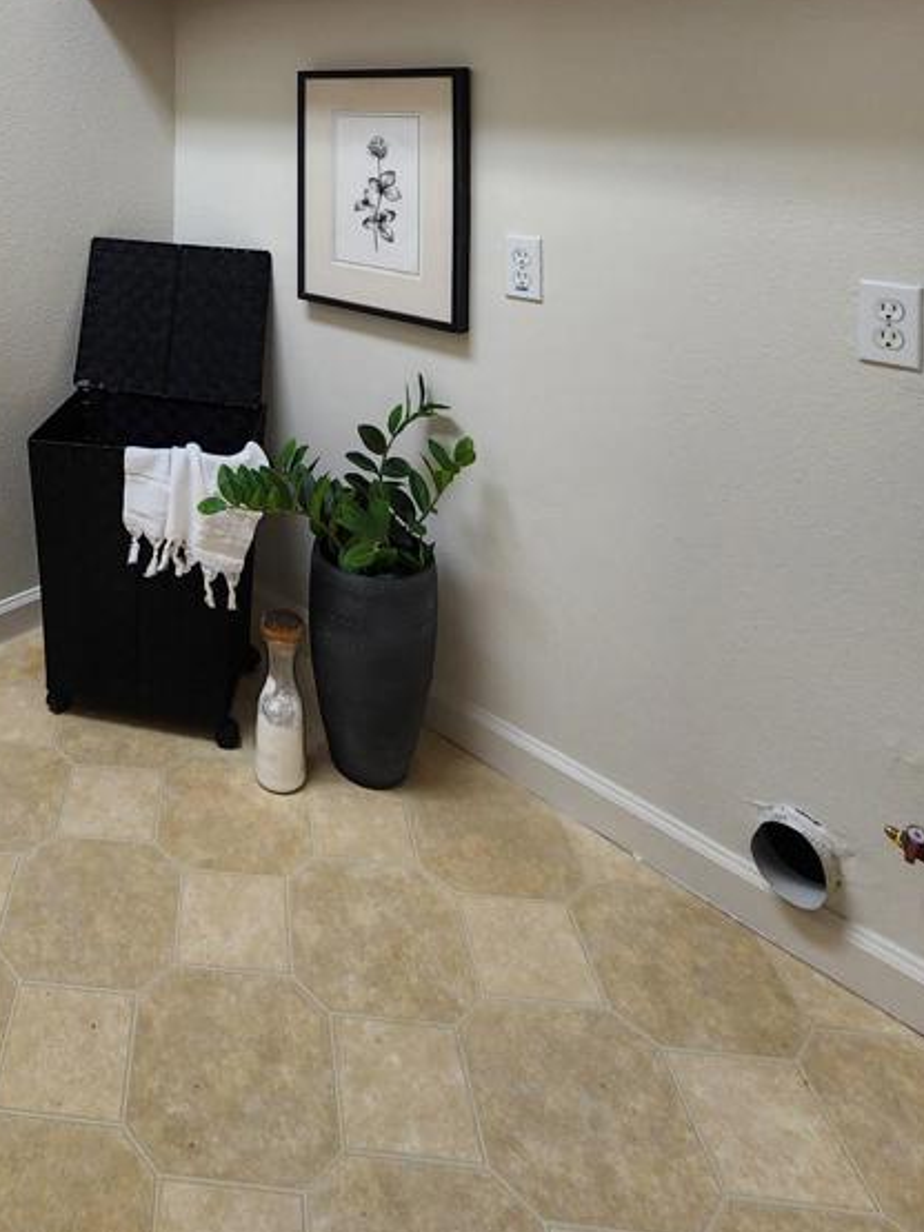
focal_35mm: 24
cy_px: 111
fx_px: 855
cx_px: 153
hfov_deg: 52.2
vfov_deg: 60.1
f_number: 2.2
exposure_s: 1/60
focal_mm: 2.2
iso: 80
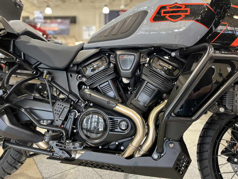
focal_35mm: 26
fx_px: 179
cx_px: 119
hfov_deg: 67.3
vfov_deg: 53.1
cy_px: 90
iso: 250
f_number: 1.6
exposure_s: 1/60
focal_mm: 5.1
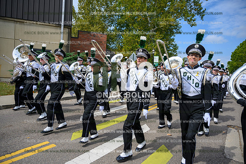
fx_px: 164
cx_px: 123
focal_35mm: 24
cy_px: 82
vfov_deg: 53.1
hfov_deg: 73.8
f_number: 4
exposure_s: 1/1250
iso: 100
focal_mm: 24
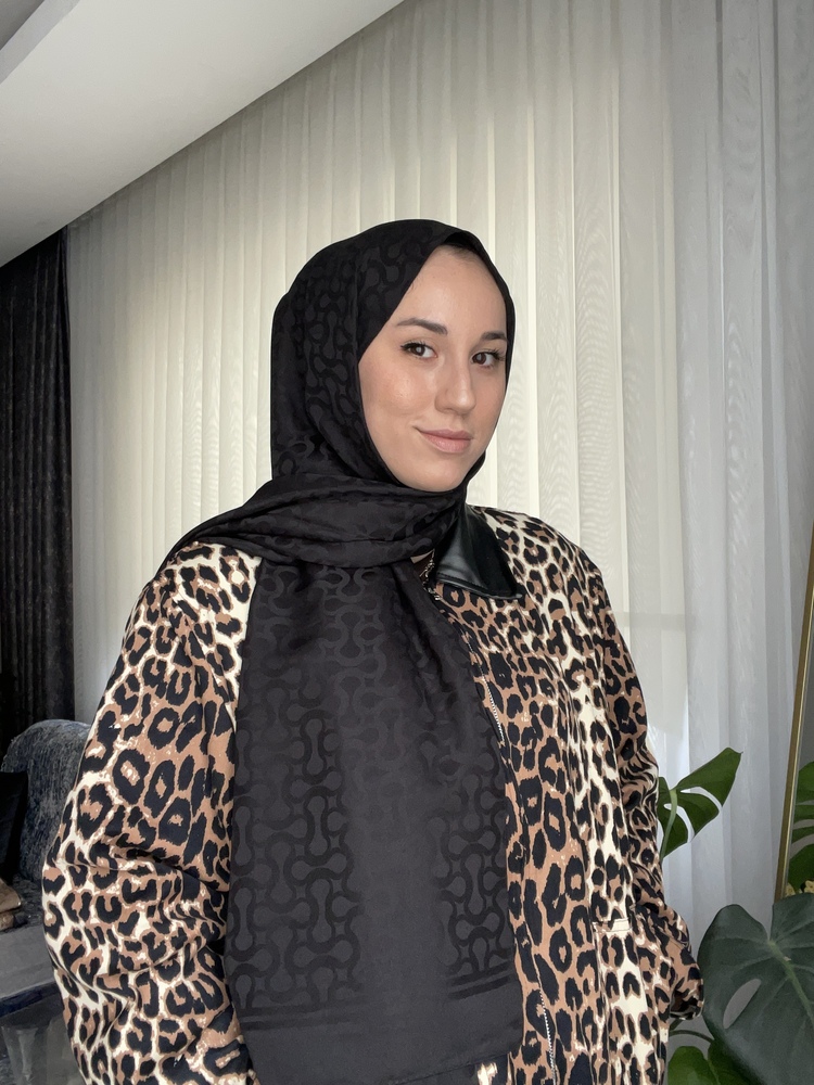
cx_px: 407
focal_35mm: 30
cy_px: 542
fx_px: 941
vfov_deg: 60.0
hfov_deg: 46.8
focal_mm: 2.71
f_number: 2.2
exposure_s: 1/60
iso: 100
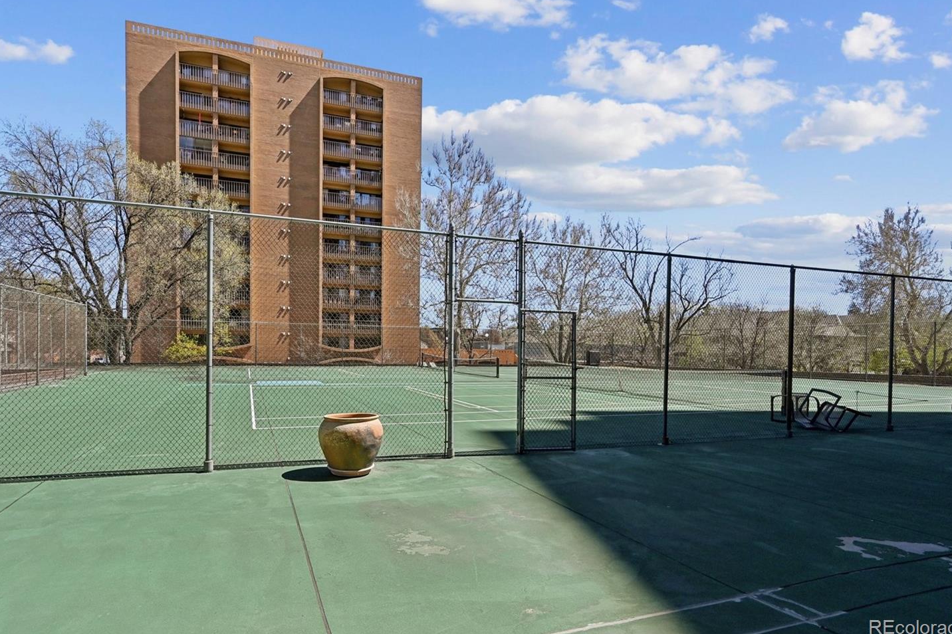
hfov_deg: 85.2
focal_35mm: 20
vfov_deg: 62.9
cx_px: 445
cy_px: 287
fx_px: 517
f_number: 10
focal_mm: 17.5
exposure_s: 1/640
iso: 400
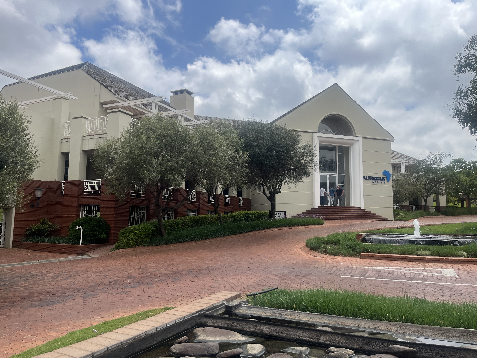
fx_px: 358
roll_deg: -1.9
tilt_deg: +5.2
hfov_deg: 67.3
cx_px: 238
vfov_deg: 53.1
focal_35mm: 26
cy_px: 179
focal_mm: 5.1
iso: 50
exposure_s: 1/4854
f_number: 1.6
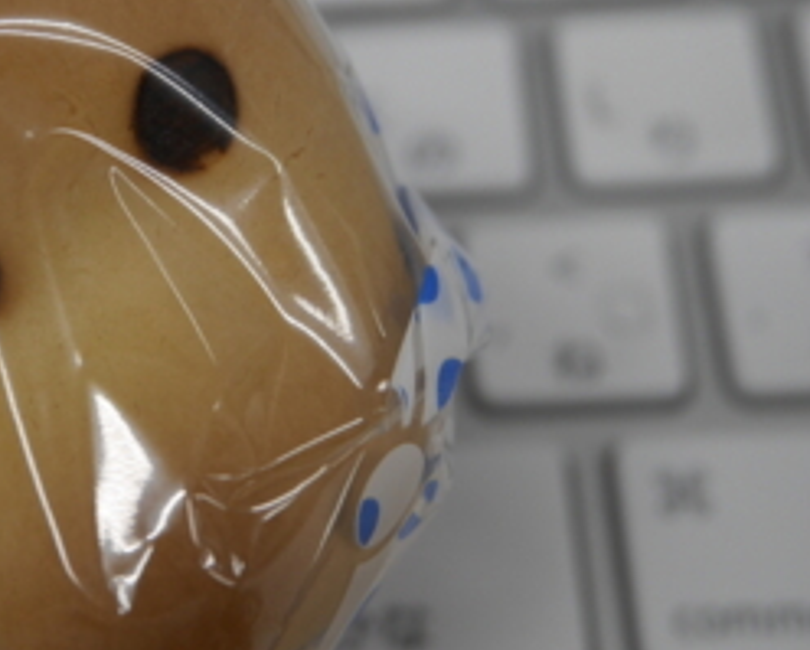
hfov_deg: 22.0
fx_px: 2040
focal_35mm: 85
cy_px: 250
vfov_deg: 18.1
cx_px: 118
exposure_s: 1/80
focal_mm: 18
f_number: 4.2
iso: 200
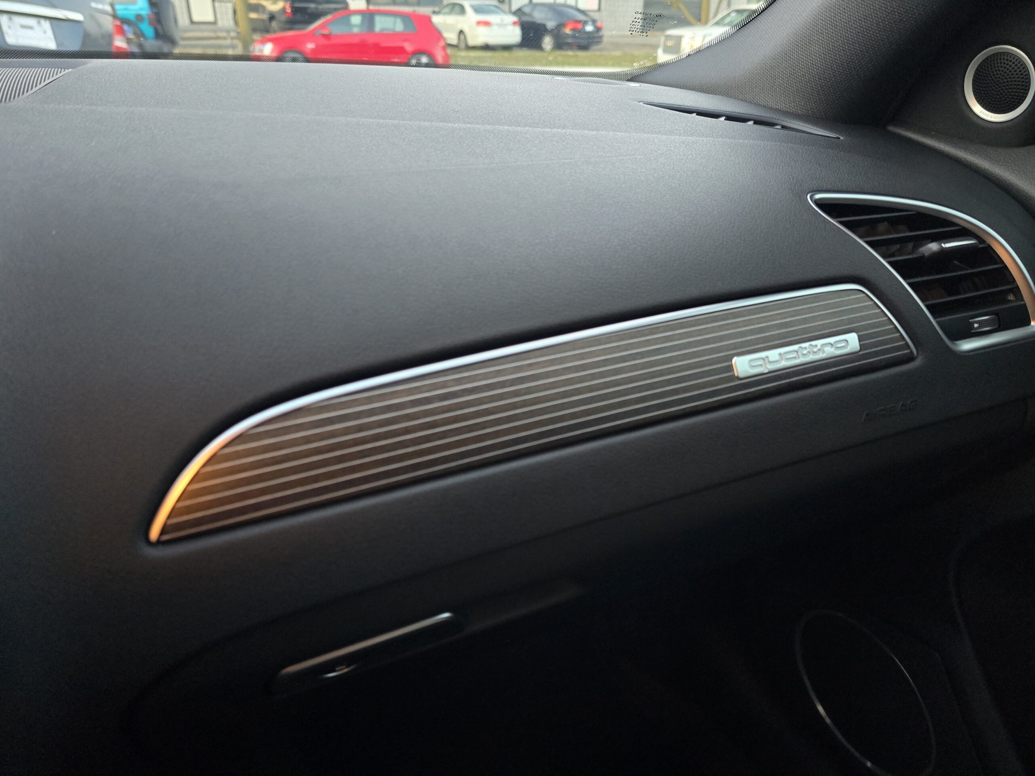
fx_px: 688
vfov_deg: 58.9
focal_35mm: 23
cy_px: 388
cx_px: 518
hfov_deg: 73.9
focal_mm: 6.3
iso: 1250
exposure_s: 1/60
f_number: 1.7
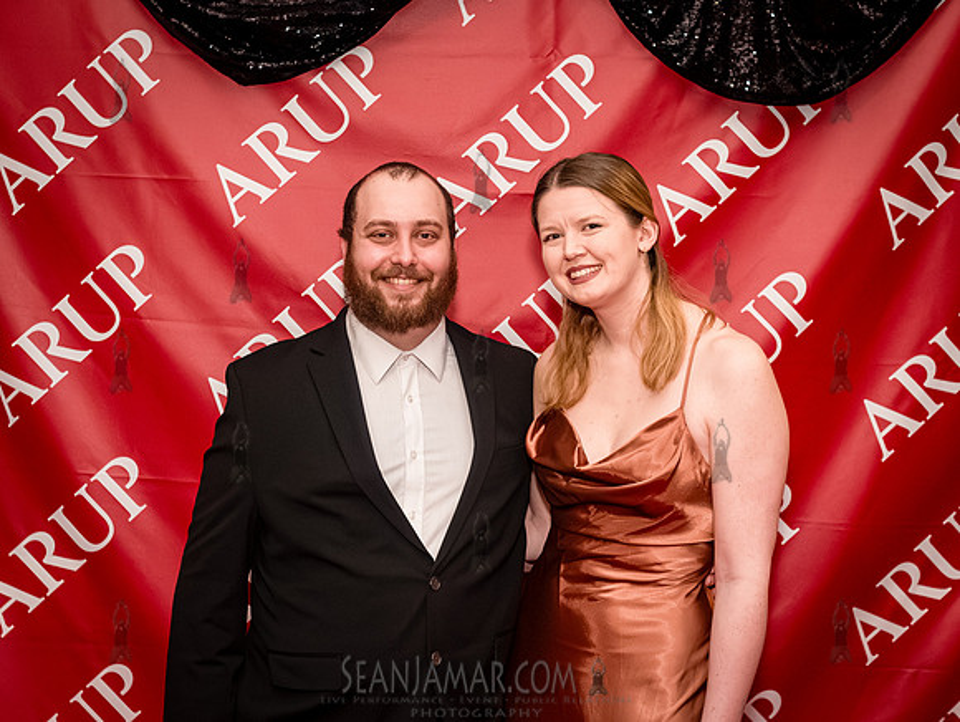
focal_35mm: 52
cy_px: 340
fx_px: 1430
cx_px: 423
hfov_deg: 37.1
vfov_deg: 28.3
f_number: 5
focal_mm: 35
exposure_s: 1/400
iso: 8000
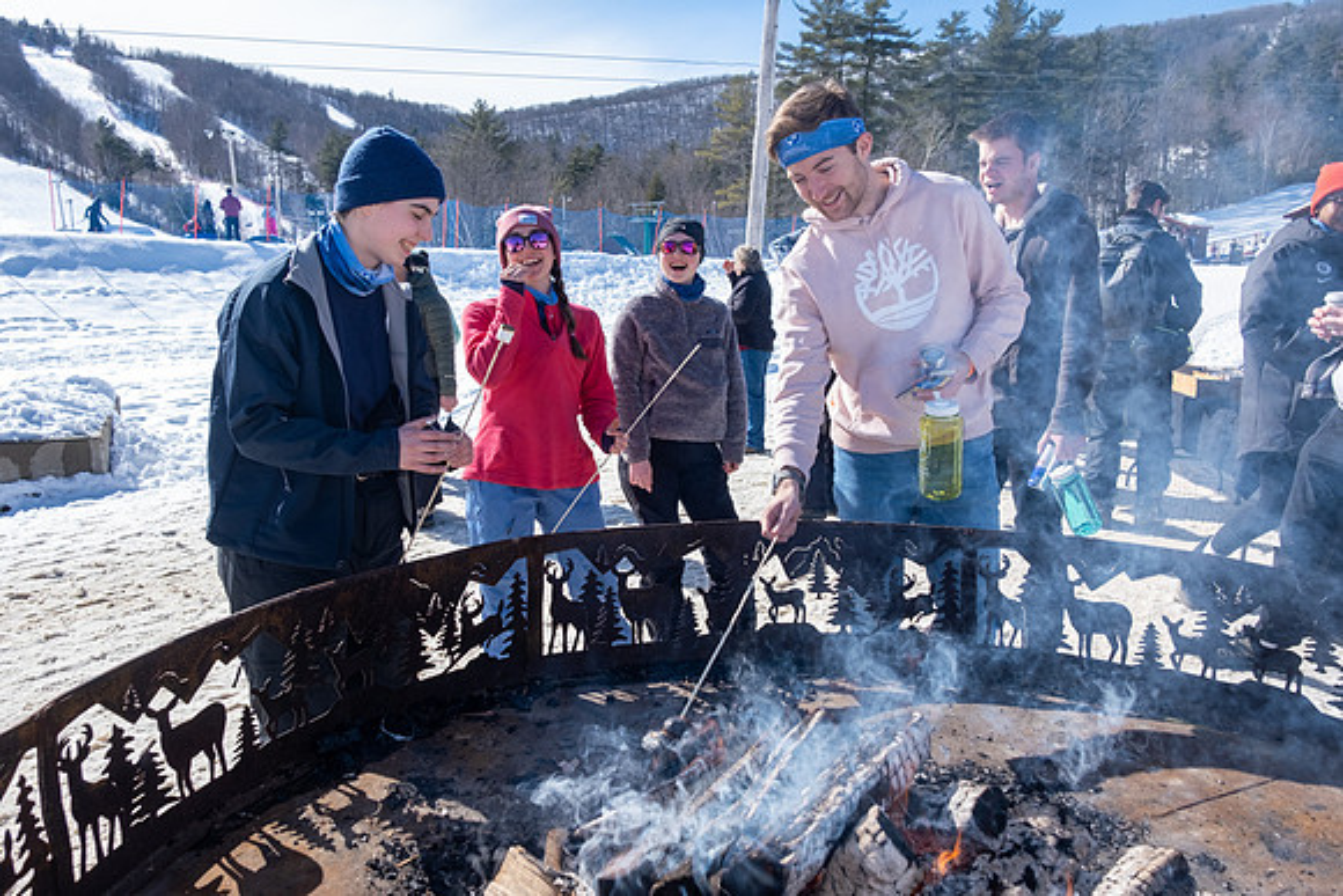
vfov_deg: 48.7
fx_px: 990
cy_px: 480
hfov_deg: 68.3
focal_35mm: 27
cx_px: 671
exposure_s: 1/1000
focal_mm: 16
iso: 320
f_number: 5
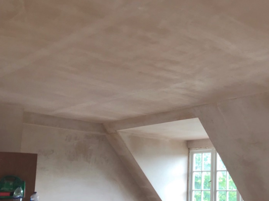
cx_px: 216
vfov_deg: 30.0
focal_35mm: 48
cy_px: 139
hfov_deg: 38.2
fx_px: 373
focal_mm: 3.99
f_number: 1.8
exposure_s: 1/50
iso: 25
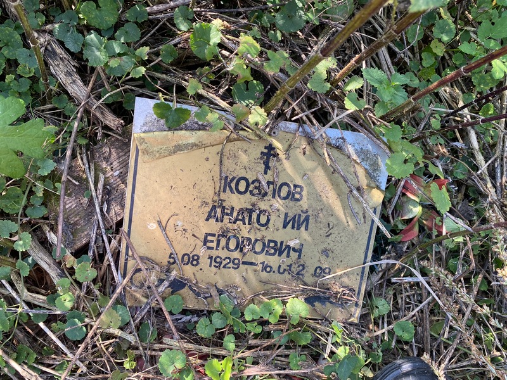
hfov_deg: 67.3
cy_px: 190
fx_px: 381
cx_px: 254
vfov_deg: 53.1
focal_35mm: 26
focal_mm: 4.25
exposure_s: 1/127
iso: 32
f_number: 1.8
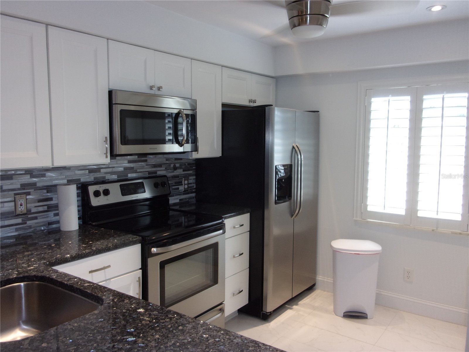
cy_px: 176
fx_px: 379
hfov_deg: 63.4
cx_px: 234
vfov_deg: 49.7
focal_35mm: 28
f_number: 3.9
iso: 111
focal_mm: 5.1
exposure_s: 1/34
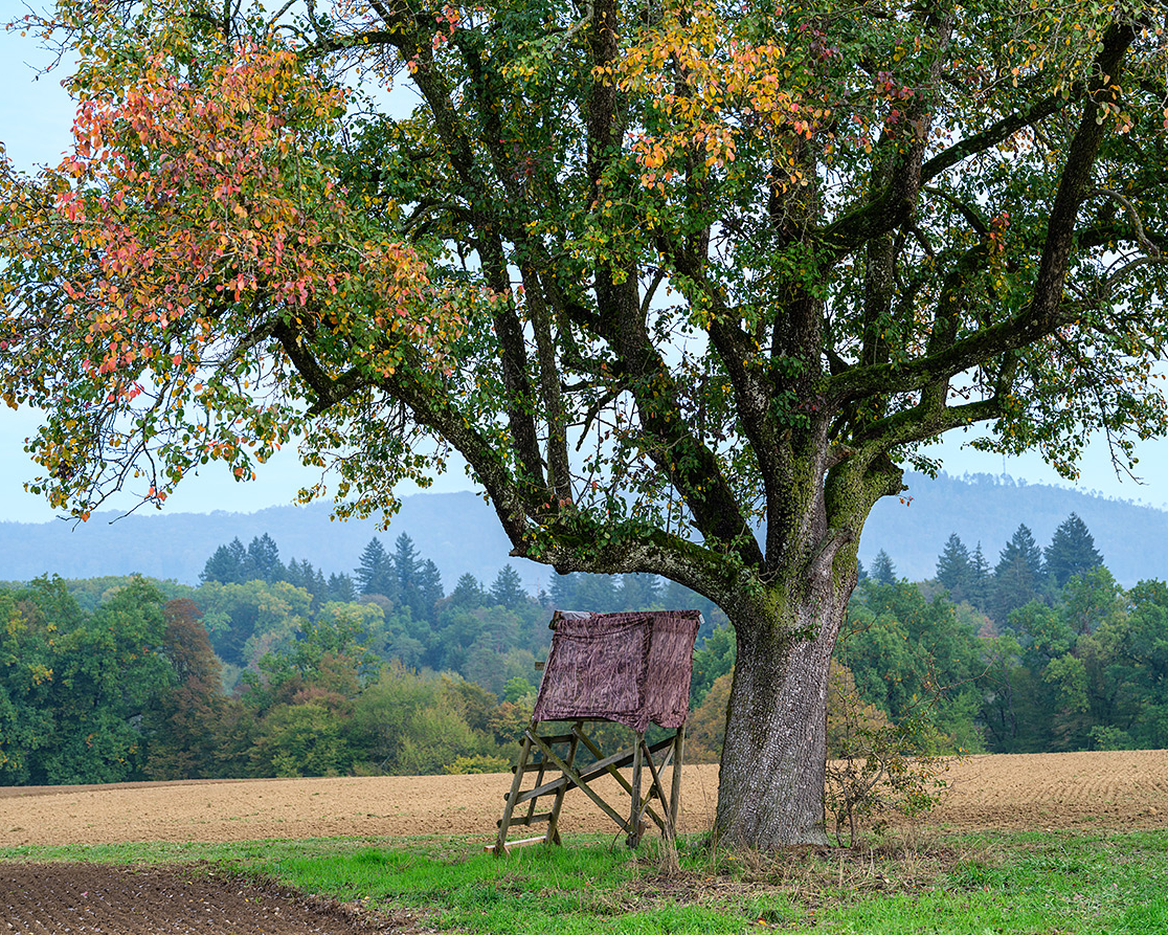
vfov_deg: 23.9
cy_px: 469
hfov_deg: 29.6
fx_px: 2213
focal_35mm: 64
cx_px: 551
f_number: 5
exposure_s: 1/1100
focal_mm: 76.5
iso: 640
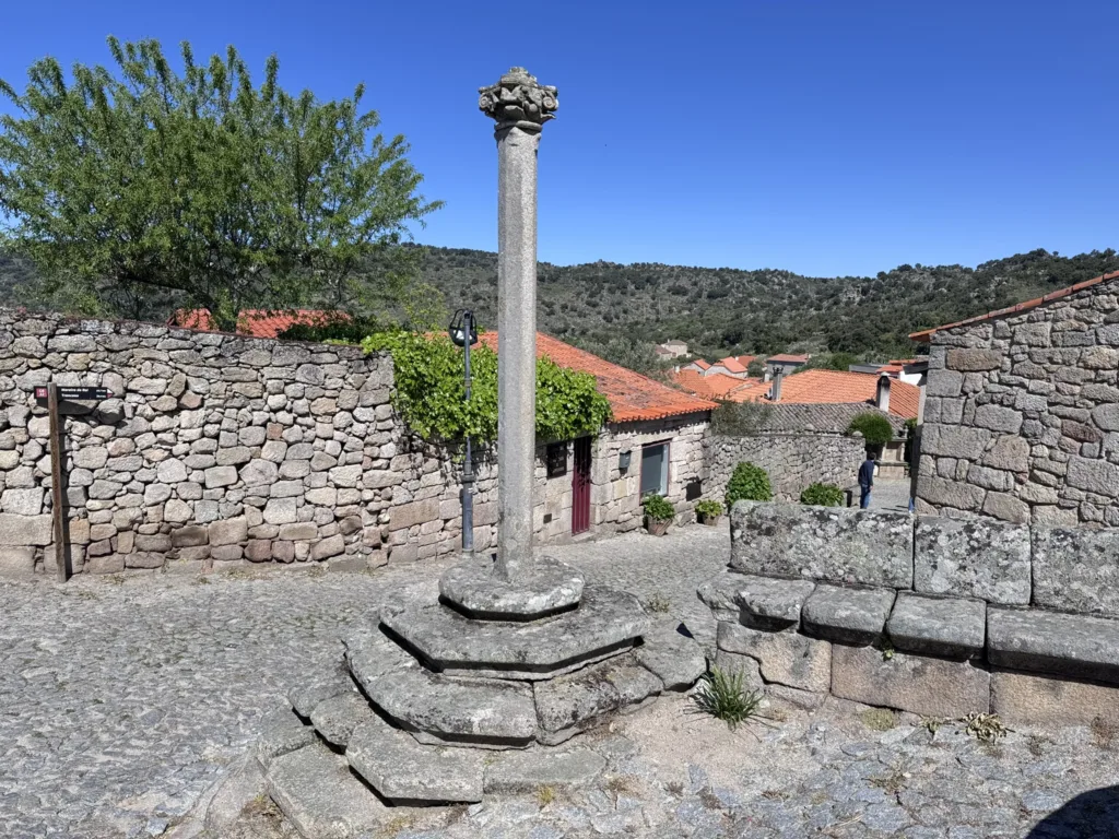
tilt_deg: -7.9
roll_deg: -1.5
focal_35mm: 24
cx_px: 560
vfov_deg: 56.8
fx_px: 776
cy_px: 420
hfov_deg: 71.6
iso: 80
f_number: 1.78
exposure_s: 1/4310
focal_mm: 6.76
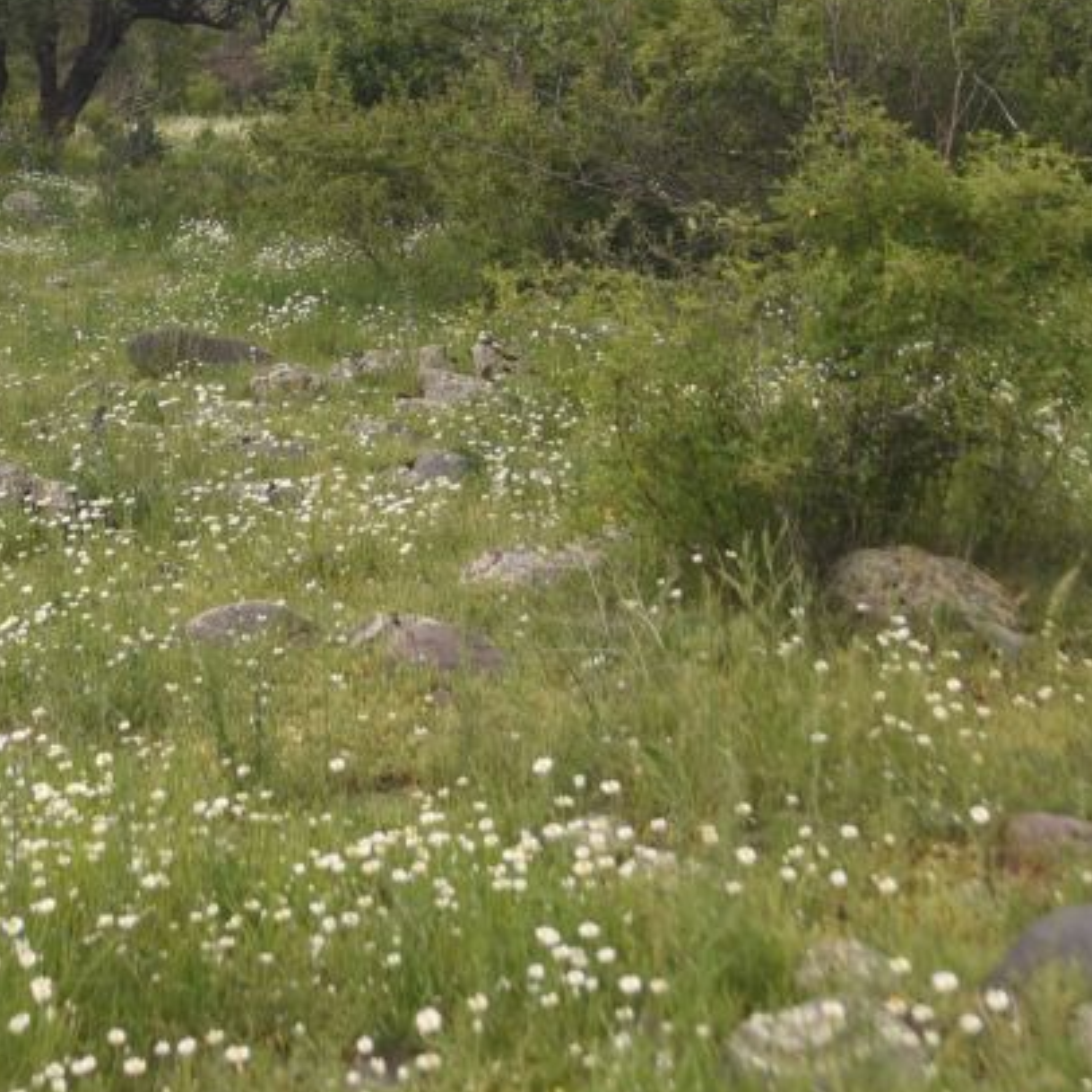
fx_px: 4854
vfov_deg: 12.7
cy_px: -36
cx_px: 100
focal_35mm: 136
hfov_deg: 12.7
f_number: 3.5
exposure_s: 1/160
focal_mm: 50
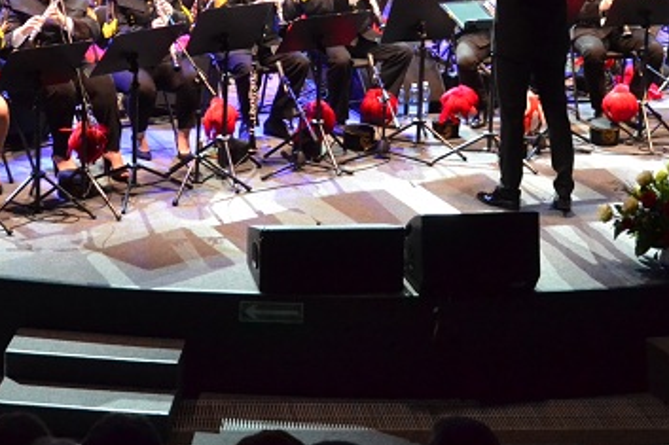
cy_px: -22
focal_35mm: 102
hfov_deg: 20.0
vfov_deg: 13.2
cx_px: 231
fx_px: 1895
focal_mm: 30
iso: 3200
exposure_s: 1/80
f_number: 4.5
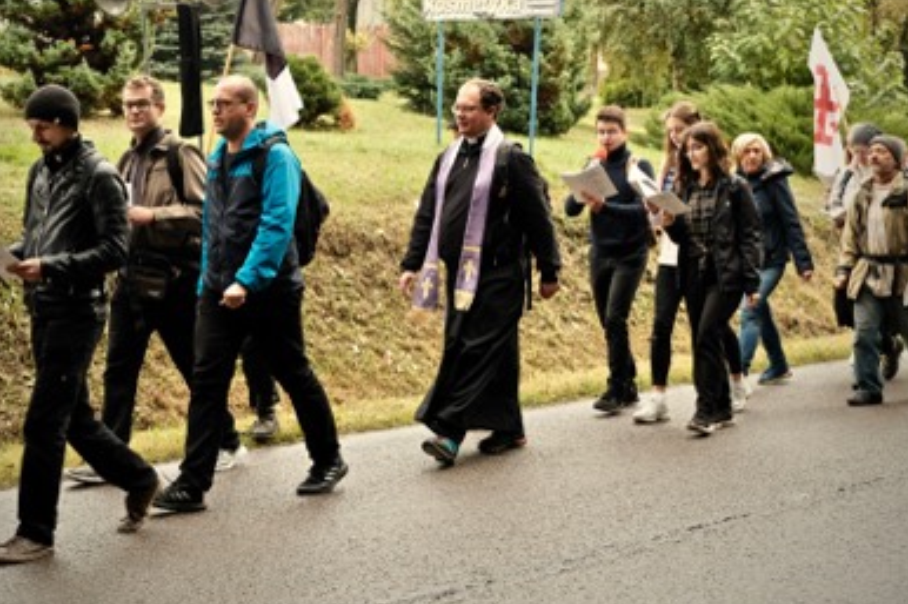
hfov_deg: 32.9
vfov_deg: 22.2
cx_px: 428
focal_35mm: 61
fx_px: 1538
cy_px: 242
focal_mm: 32.9
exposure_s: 1/400
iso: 400
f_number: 3.6
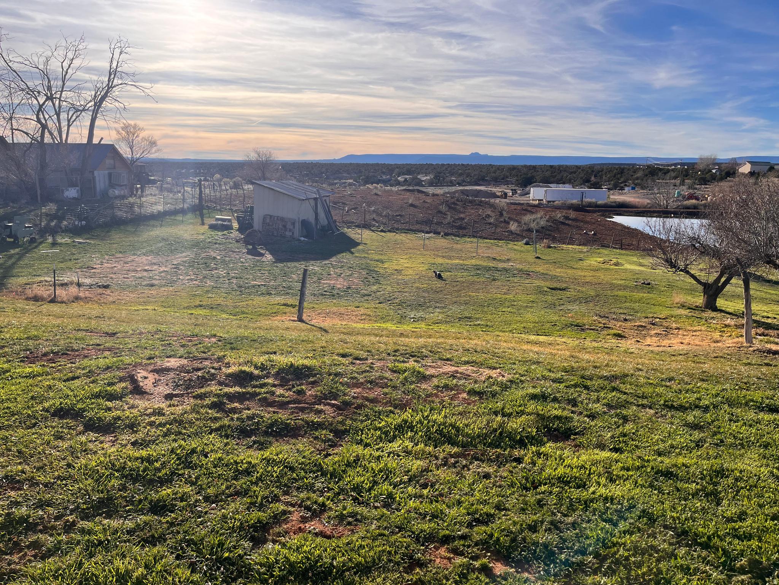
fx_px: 585
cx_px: 390
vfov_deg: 53.1
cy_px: 292
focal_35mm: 26
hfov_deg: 67.3
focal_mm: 5.1
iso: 50
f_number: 1.6
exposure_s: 1/4484
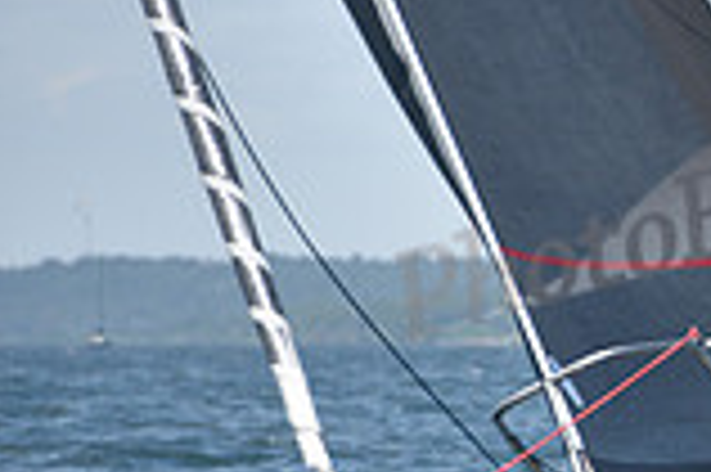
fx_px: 14481
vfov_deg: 1.9
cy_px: 393
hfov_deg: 2.8
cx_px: 1264
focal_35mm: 734
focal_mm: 200
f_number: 6.3
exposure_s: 1/800
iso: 320
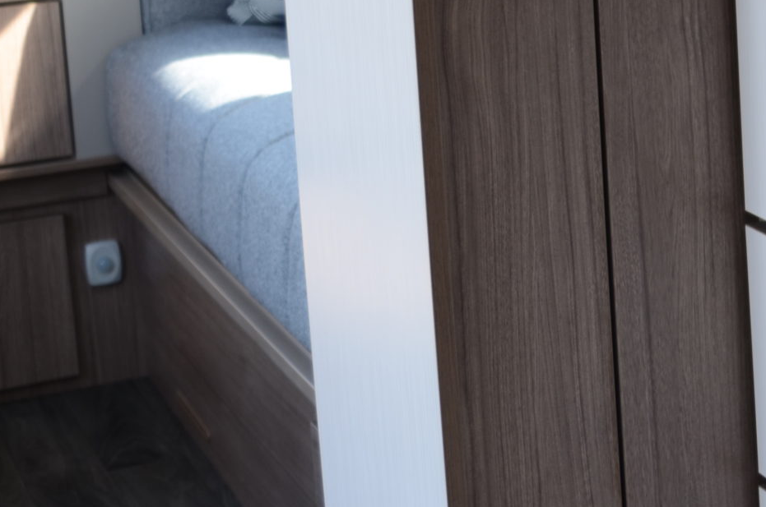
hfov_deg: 18.9
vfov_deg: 13.4
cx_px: 1047
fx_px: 2103
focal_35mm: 99
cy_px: -122
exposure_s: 1/25
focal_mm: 24
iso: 100
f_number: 2.8
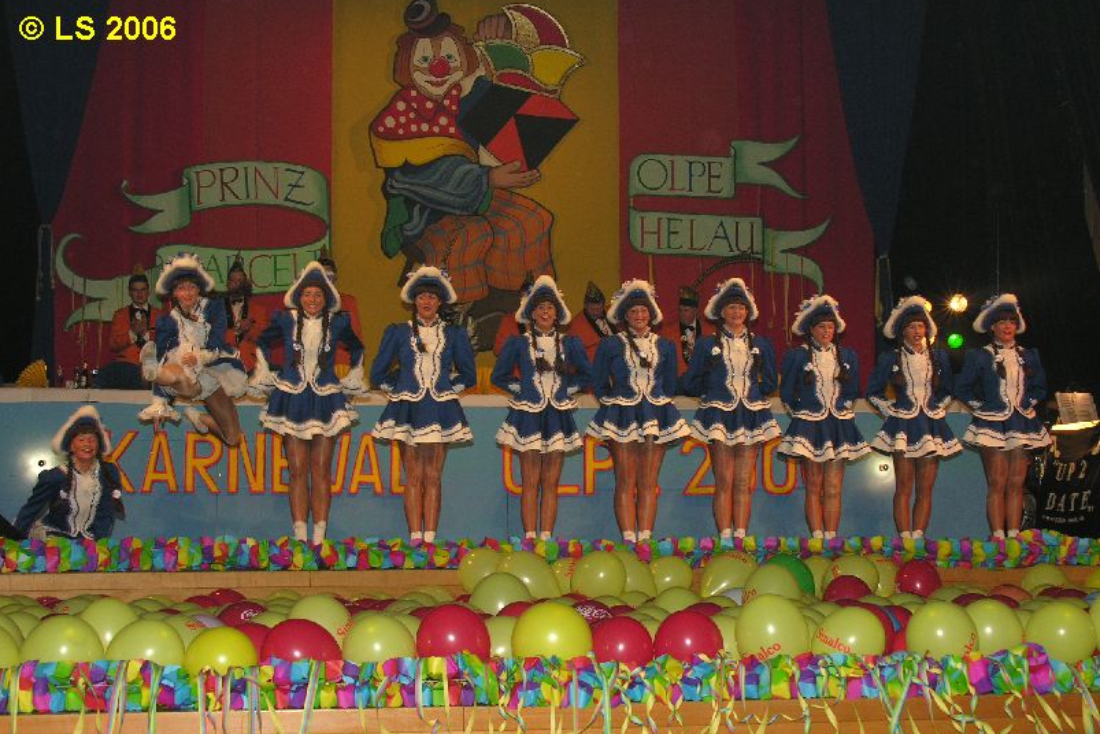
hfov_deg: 37.5
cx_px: 553
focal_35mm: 53
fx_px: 1620
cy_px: 401
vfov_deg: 25.5
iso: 100
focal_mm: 12.7
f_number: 4.4
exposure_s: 1/60.1
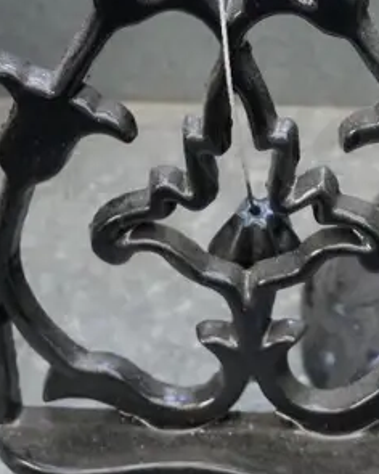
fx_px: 1711
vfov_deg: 15.4
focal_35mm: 122
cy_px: -19
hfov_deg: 12.2
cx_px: 530
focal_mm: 18
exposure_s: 1/60
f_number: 3.9
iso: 2000
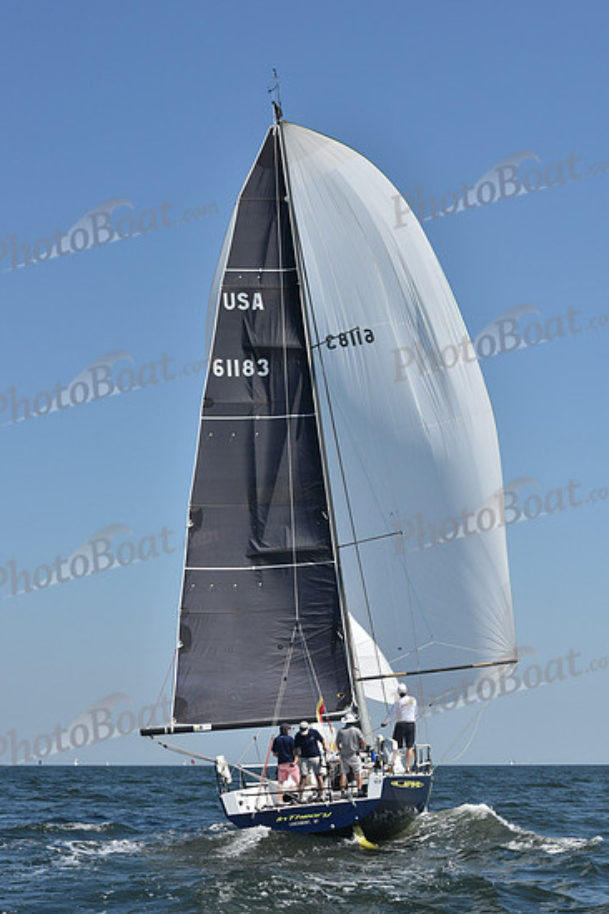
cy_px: 450
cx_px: 305
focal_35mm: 74
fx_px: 1878
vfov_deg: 27.3
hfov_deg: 18.4
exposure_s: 1/1250
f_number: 8
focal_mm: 70
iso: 250
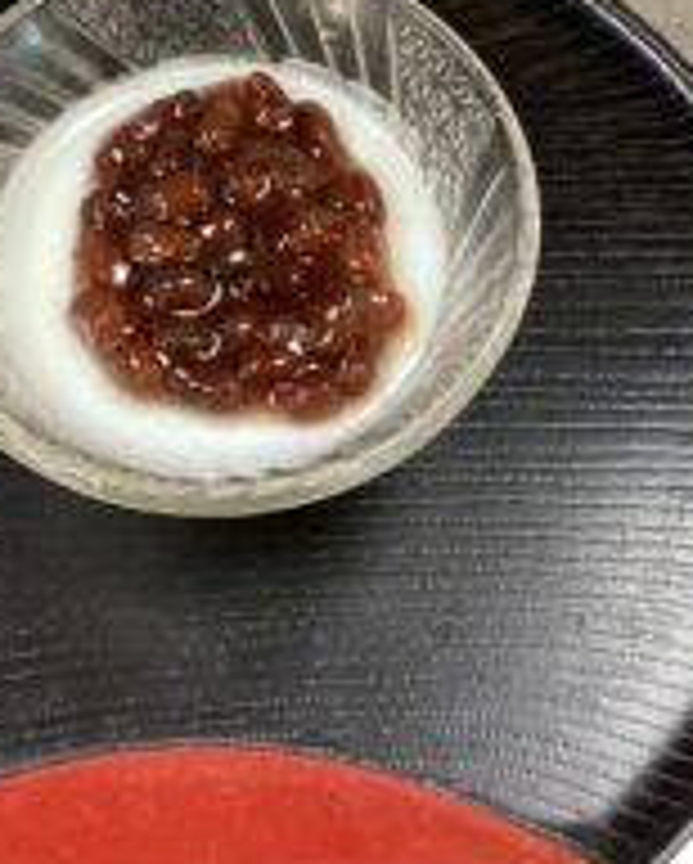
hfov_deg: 25.8
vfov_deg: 31.7
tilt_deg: -65.1
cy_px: 286
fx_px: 1510
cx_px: 308
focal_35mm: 59
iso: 250
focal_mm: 3.3
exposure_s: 1/60
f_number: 2.4
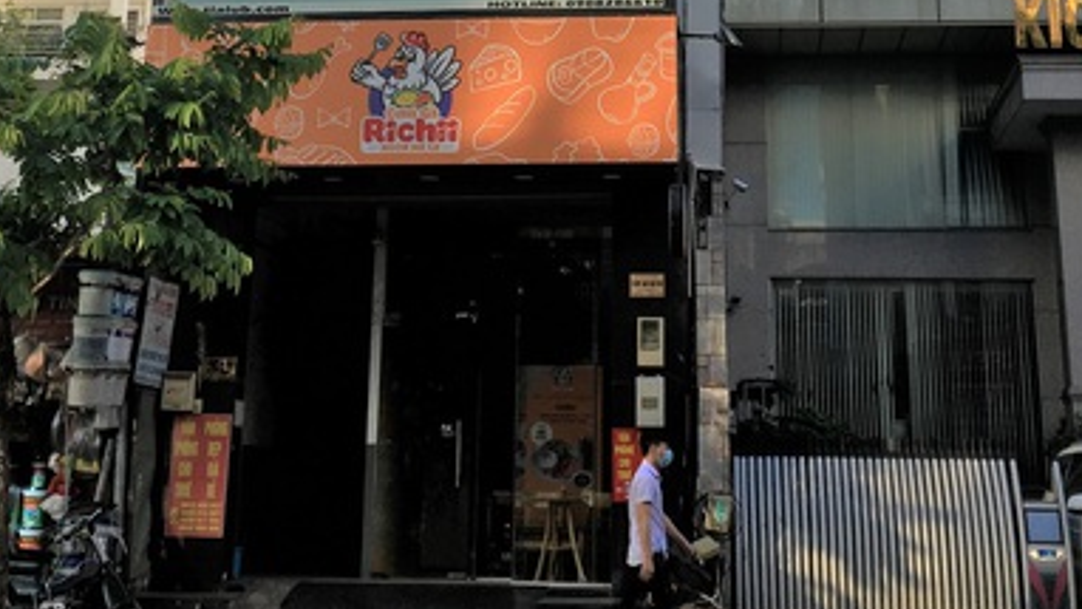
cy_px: -37
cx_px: 572
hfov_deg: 33.8
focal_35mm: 62
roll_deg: -0.6
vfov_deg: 18.8
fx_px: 1779
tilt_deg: +17.6
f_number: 2.2
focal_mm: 4.15
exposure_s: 1/884
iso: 25
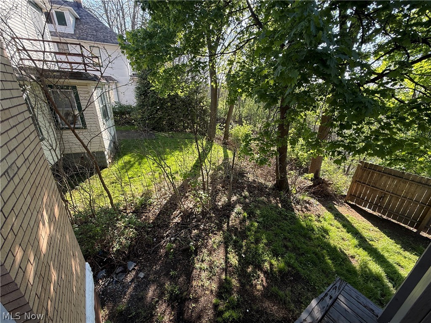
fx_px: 174
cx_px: 216
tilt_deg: -22.8
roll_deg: -1.6
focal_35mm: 14
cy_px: 162
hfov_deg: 102.1
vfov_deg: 85.7
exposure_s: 1/171
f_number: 2.2
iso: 50
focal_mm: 2.22
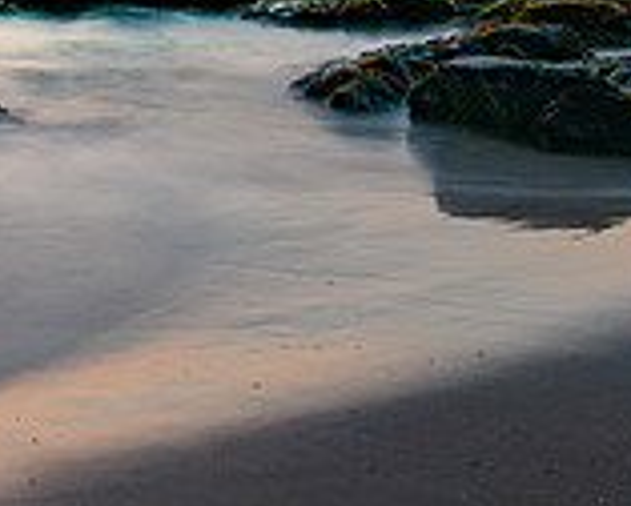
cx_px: -463
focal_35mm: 112
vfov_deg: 13.5
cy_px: -77
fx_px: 2094
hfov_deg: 15.1
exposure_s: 10
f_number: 13
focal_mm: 32
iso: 100
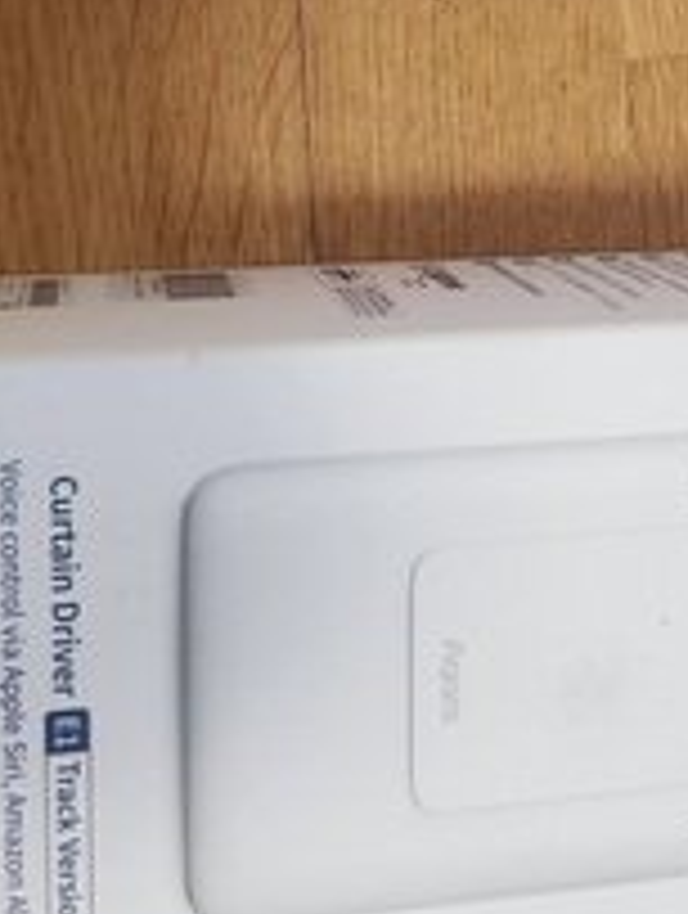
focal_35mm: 59
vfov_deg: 31.2
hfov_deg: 24.7
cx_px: 474
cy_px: 95
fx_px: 1559
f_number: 1.8
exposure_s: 1/100
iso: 400
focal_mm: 5
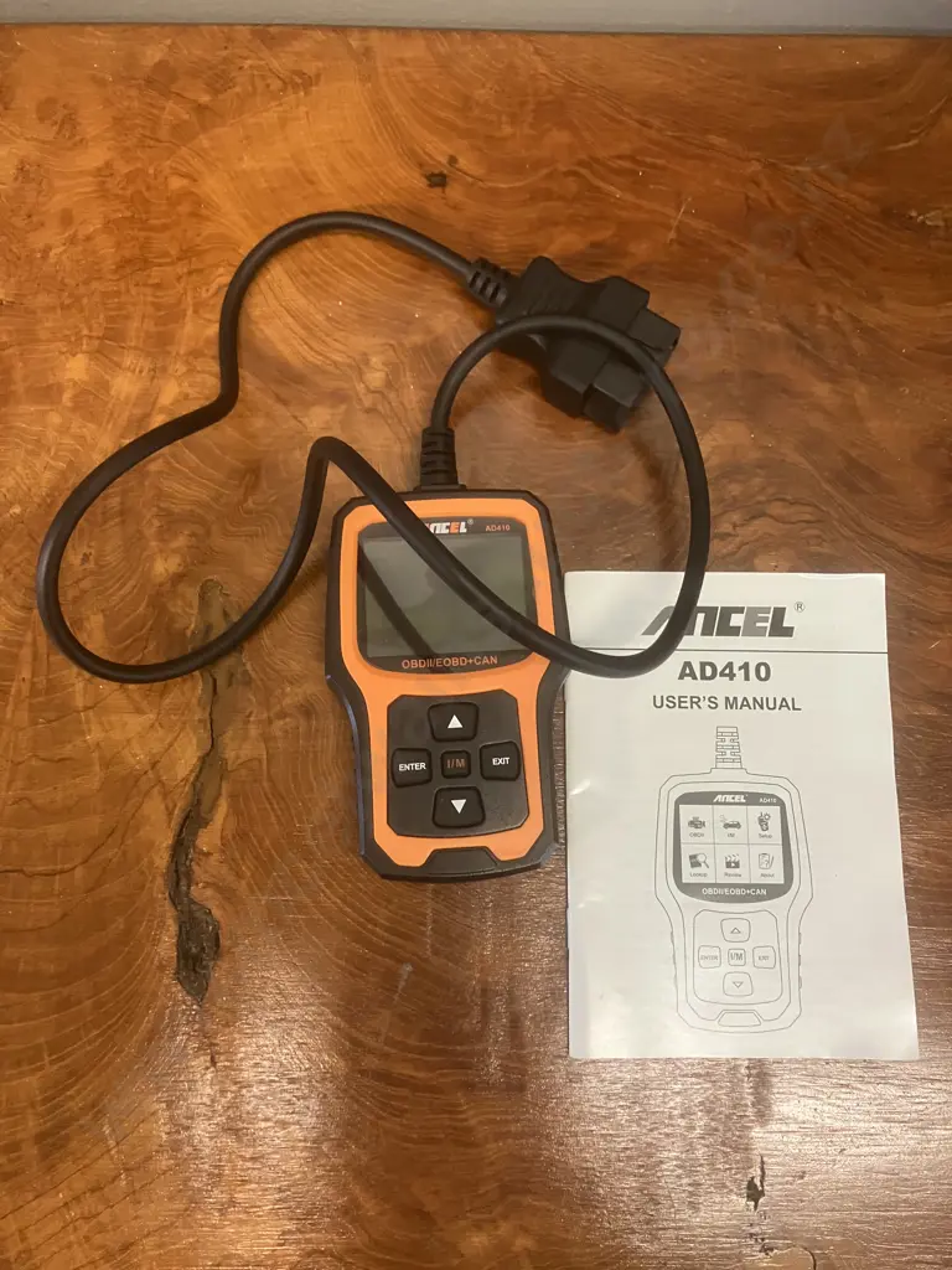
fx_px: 1027
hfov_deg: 49.7
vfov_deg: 63.4
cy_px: 635
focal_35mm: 28
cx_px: 476
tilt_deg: -76.1
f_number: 1.8
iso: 250
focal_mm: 3.99
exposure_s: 1/50
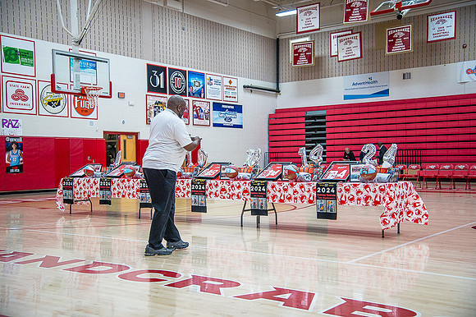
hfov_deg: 44.5
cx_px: 238
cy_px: 158
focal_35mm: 44
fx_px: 581
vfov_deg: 30.5
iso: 2000
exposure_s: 1/320
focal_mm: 44
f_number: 4
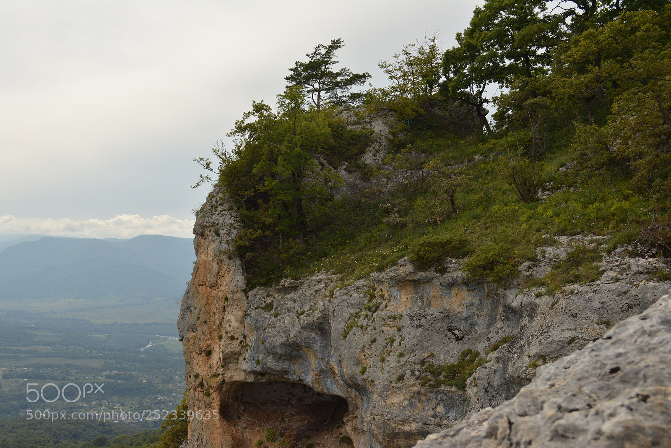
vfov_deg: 34.2
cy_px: 224
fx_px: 727
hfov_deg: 49.5
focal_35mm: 39
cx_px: 336
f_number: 8
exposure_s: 1/2000
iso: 800
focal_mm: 26
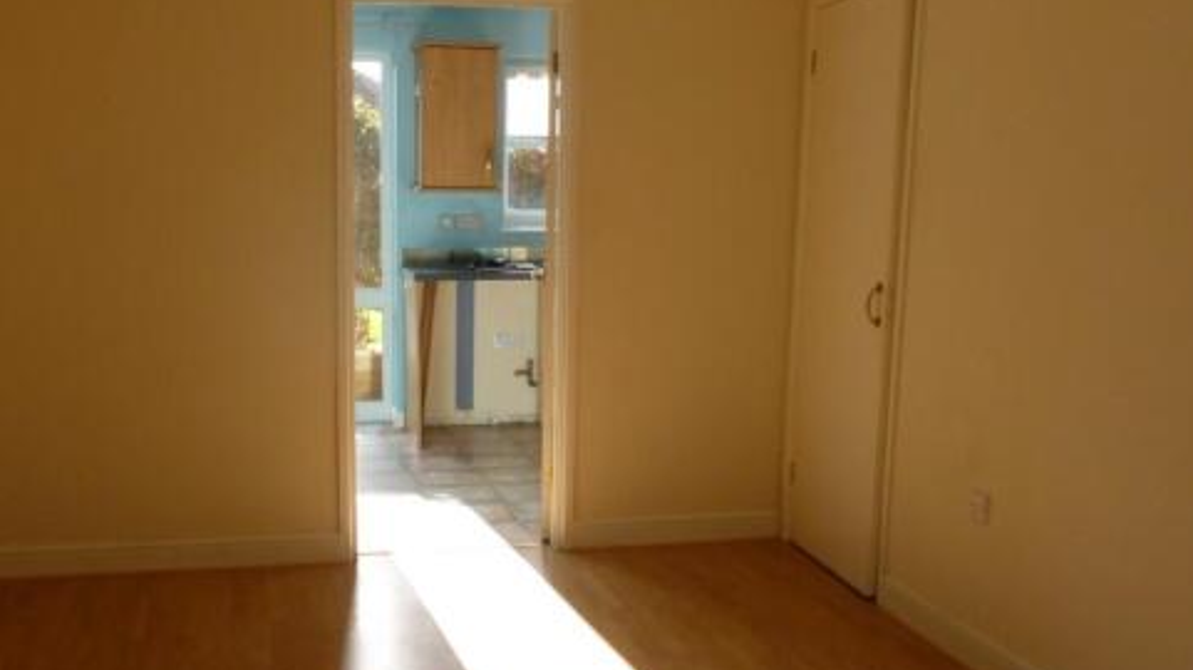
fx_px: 1170
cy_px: 413
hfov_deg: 53.7
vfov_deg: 31.8
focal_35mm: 37
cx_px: 482
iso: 100
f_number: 3.3
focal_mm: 5
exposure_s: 1/125
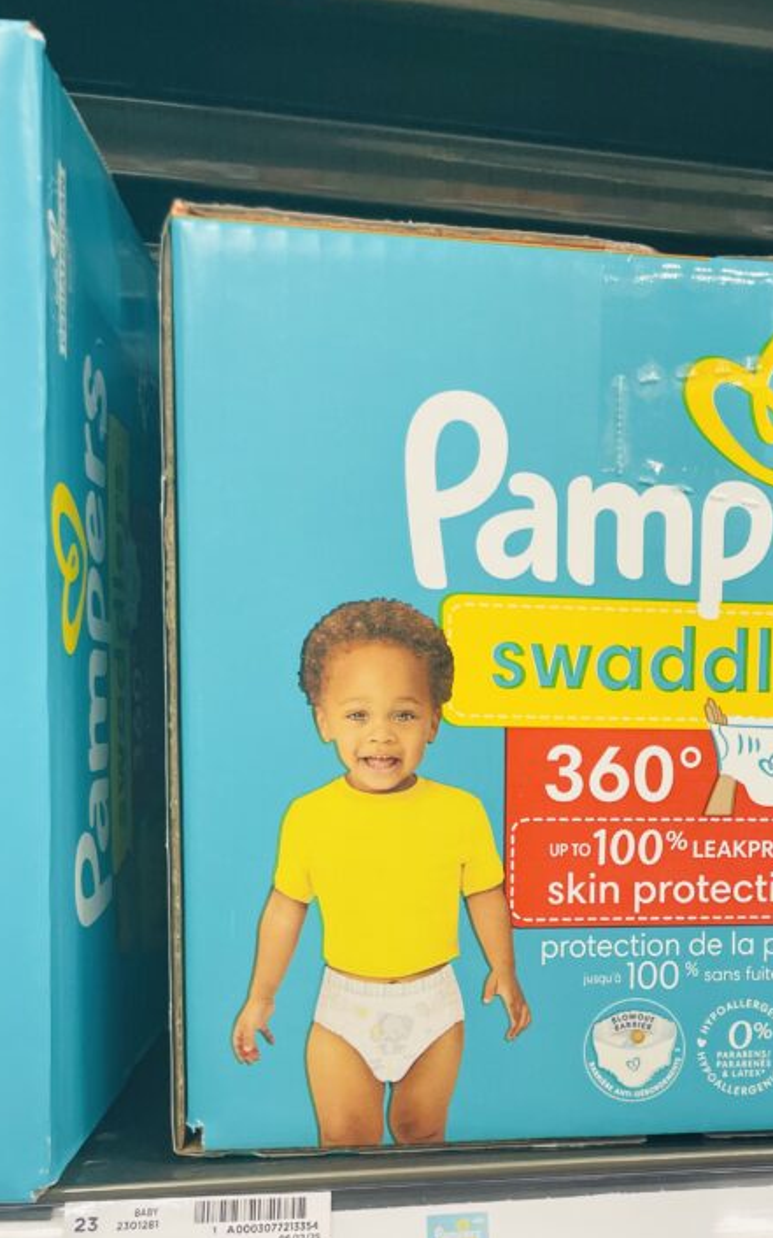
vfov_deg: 48.5
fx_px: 1349
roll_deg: +0.3
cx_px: 612
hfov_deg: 31.2
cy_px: 826
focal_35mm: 40
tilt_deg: -4.3
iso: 64
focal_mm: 4.2
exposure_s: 1/66
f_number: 1.6
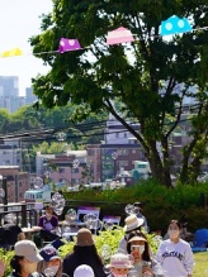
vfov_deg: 15.8
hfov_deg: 12.0
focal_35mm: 123
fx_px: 986
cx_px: 68
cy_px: 271
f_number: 5
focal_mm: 35
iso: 100
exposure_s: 1/500
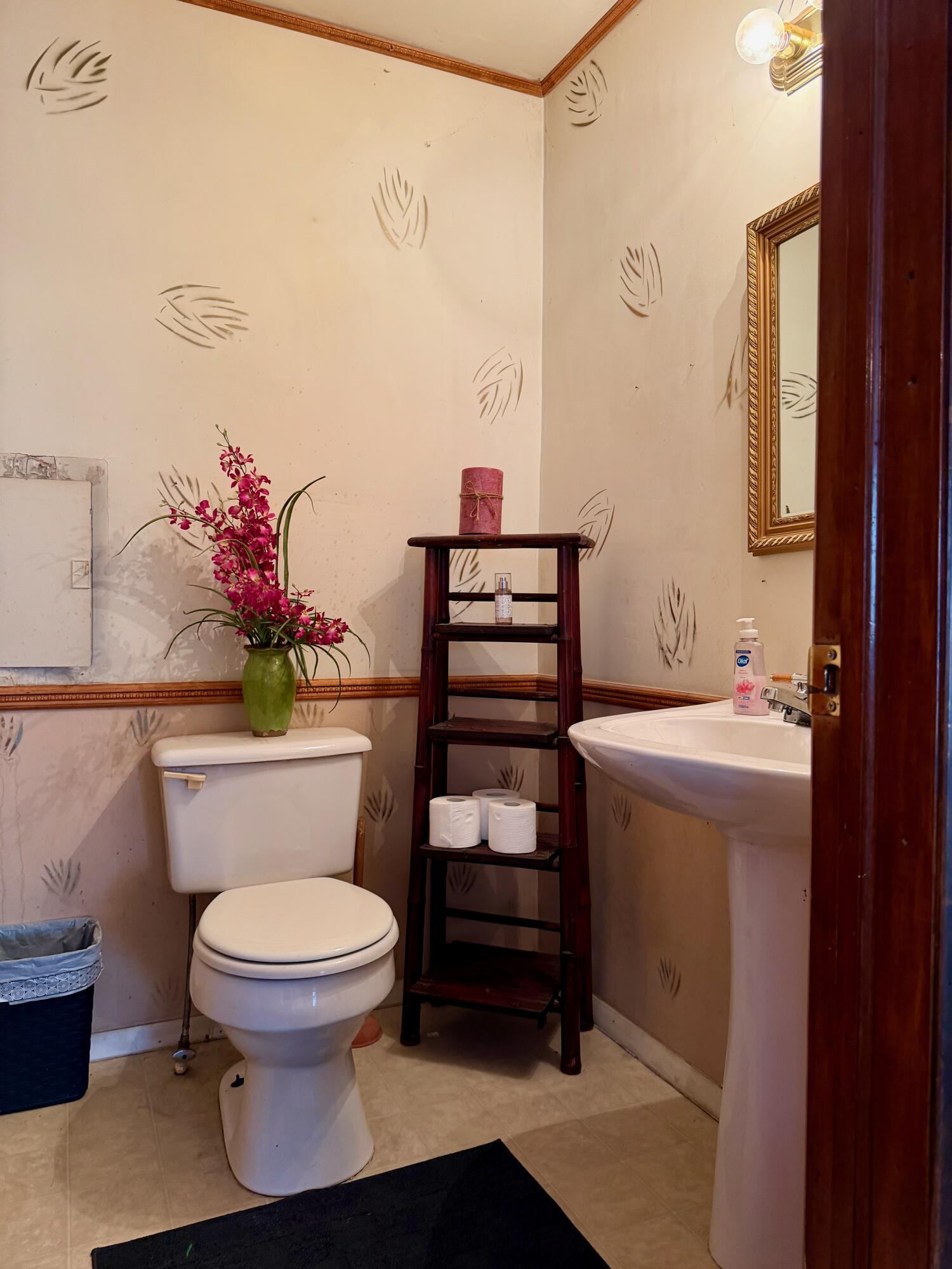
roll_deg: -0.3
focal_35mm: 24
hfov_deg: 56.8
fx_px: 880
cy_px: 634
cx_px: 476
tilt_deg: -1.1
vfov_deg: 71.6
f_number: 1.78
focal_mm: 6.76
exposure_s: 1/60
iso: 250
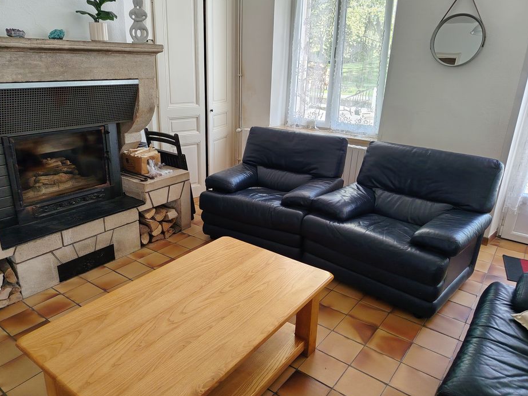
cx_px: 245
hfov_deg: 67.2
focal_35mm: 26
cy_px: 202
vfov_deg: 53.0
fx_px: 397
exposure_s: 1/30
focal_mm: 5.25
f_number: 1.75
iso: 119
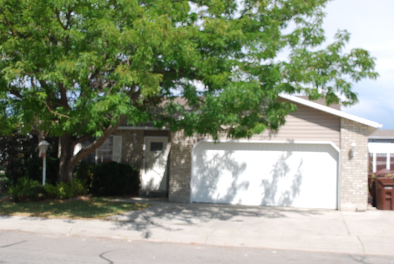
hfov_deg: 46.3
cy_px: 132
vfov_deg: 32.0
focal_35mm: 42
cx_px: 197
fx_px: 460
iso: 100
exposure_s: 1/200
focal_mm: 28
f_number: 7.1
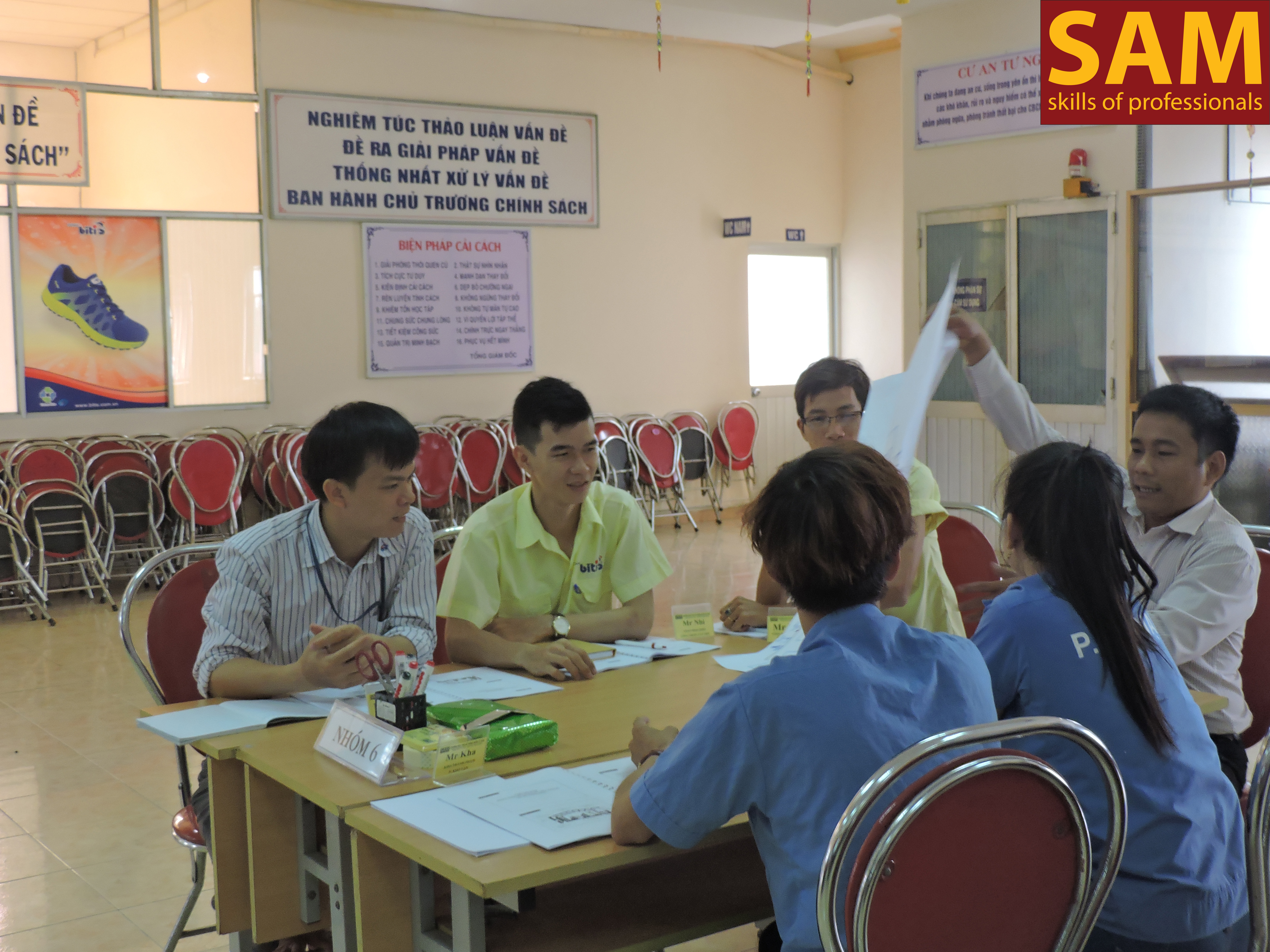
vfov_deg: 33.6
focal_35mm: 43
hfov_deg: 43.9
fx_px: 1578
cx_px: 635
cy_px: 476
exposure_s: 1/50
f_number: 3.4
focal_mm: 7.7
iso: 360
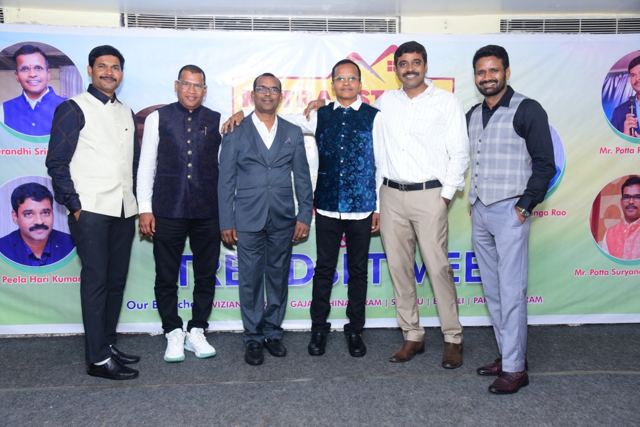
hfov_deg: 55.8
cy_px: 214
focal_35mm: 34
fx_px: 605
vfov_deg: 38.9
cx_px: 320
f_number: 6.3
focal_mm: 34
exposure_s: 1/125
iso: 800
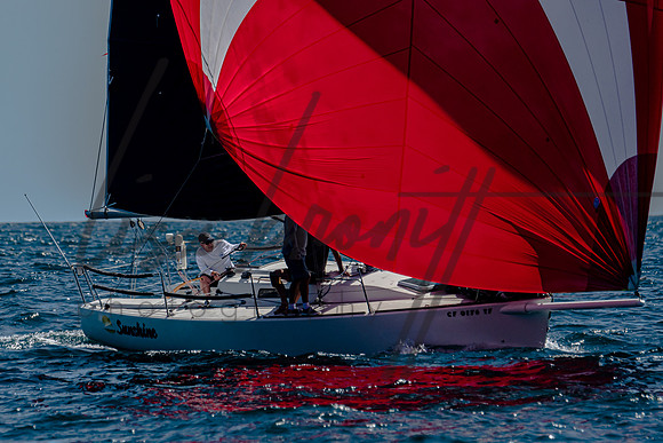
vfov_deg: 2.5
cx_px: 283
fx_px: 10124
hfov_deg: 3.8
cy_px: 249
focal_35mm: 550
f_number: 5.6
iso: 200
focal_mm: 310
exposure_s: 1/2500
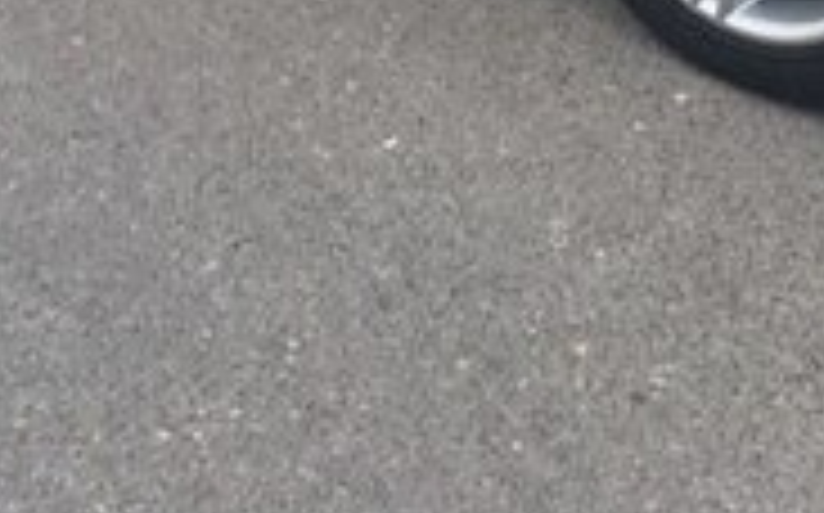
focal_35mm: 111
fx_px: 2490
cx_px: 491
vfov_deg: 10.6
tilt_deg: -14.3
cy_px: -569
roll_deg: +0.5
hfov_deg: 18.8
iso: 32
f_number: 2.2
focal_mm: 4.15
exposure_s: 1/50
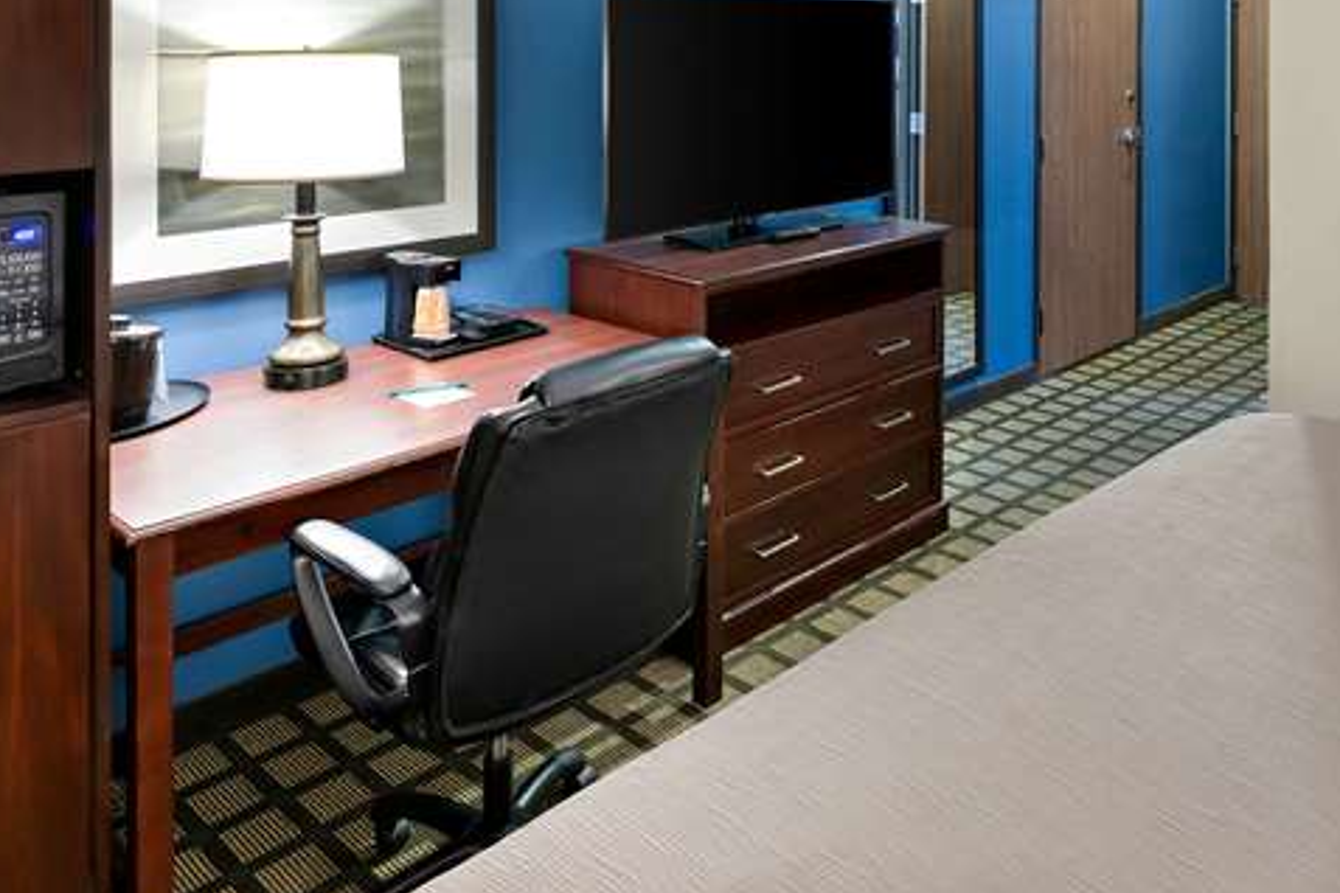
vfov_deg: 39.4
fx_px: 1117
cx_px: 909
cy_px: 37
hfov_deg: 60.3
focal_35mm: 30
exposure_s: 2.5
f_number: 4
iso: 400
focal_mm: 14
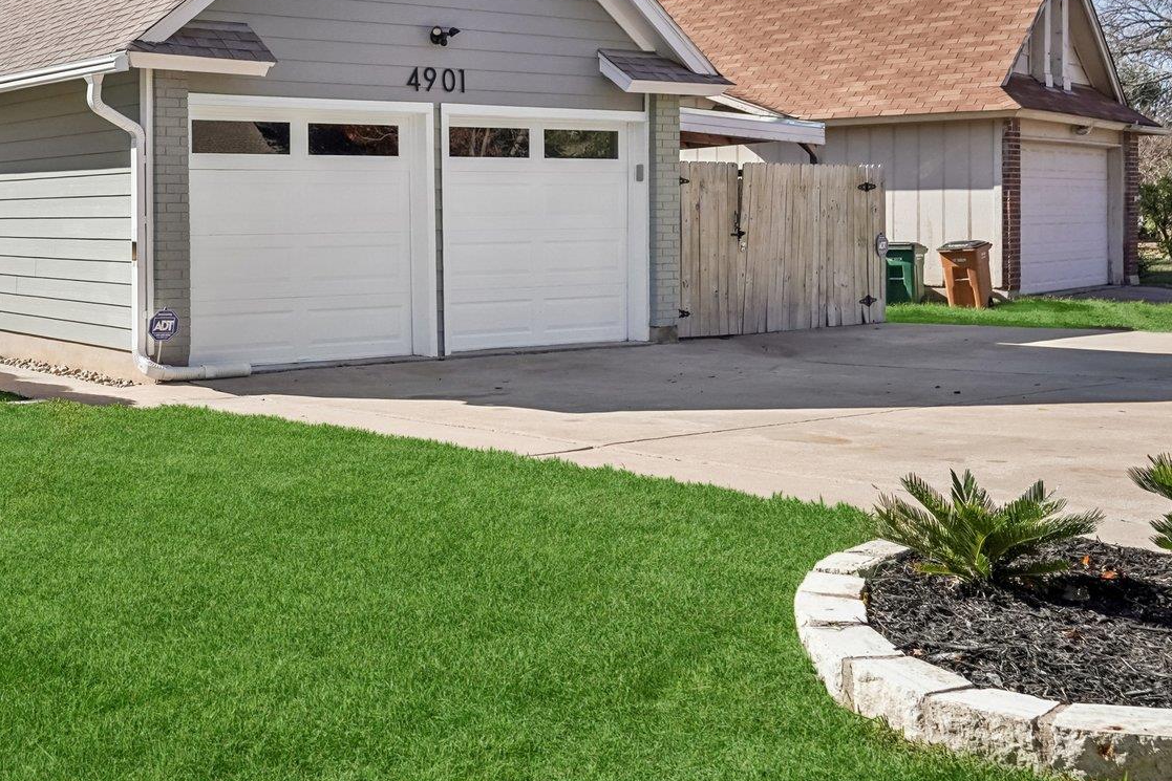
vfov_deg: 30.1
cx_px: 115
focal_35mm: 44
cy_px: 213
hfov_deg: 41.0
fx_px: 1433
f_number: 8
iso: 800
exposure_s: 1/1600
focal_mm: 24
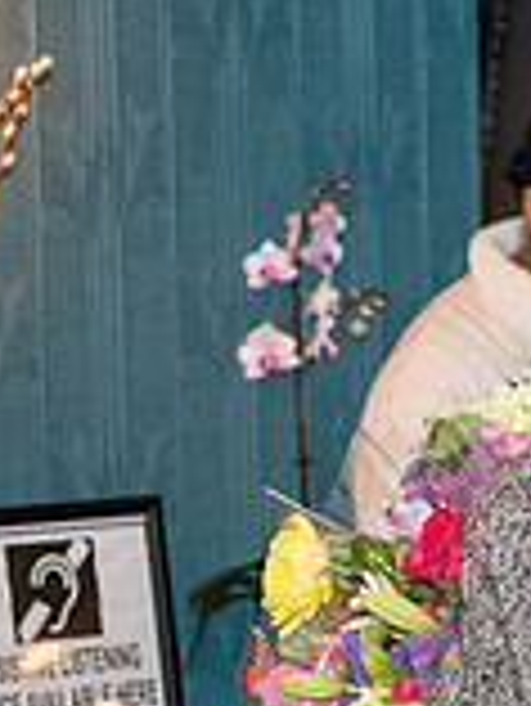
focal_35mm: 248
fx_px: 5065
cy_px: 497
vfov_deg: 8.0
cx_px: 904
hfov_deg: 5.9
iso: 3200
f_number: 4
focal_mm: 70
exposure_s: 1/125
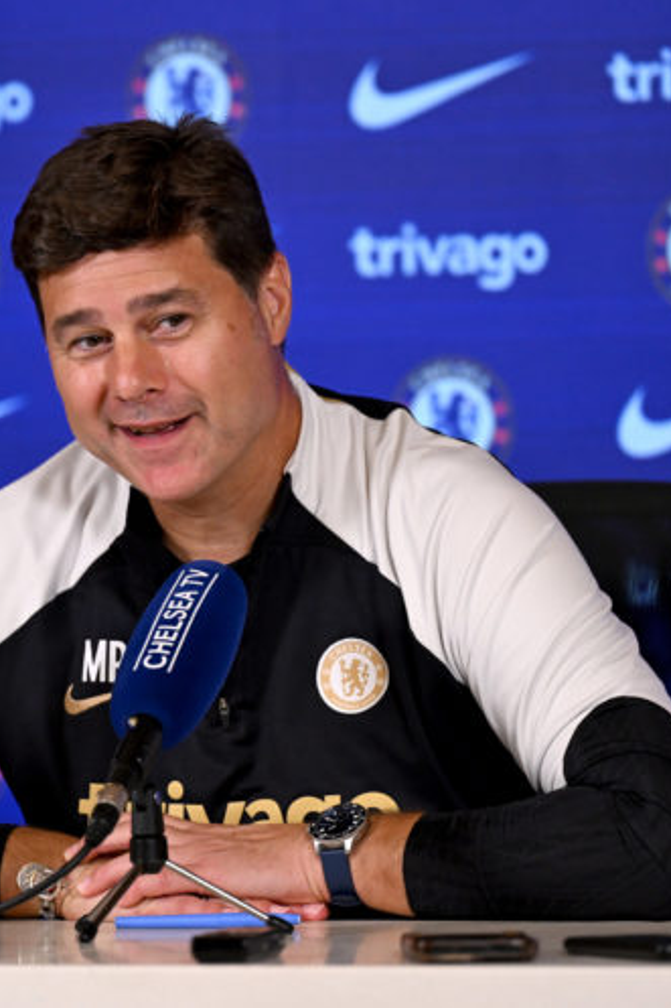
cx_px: 176
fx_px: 8449
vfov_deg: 6.8
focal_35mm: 302
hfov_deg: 4.5
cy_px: 503
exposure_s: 1/500
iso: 1600
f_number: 3.2
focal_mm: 200
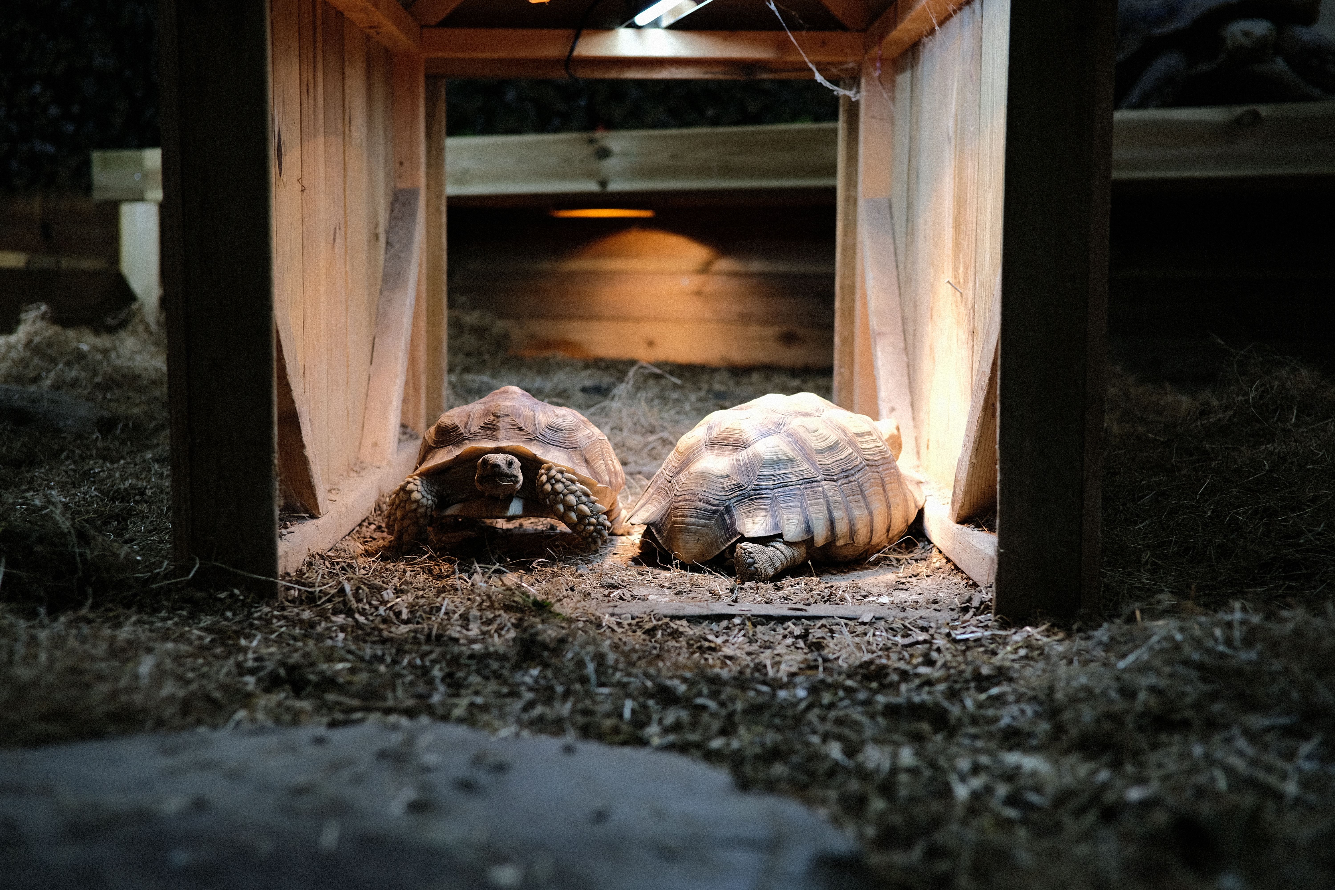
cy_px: 445
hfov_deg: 41.1
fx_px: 1780
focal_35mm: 48
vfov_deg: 28.1
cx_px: 668
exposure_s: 1/60
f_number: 2.8
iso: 200
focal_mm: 32
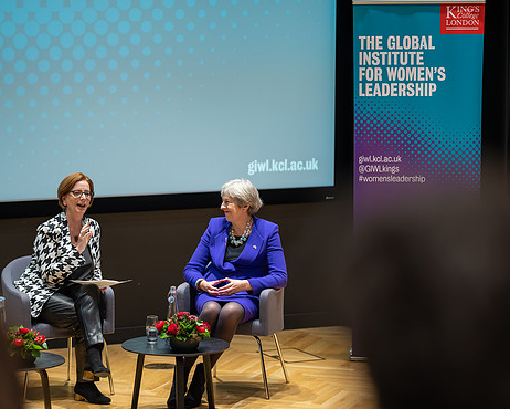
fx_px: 2401
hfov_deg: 12.1
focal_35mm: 159
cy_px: 203
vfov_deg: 9.7
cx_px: 208
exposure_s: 1/250
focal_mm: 135
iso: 160
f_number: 1.8
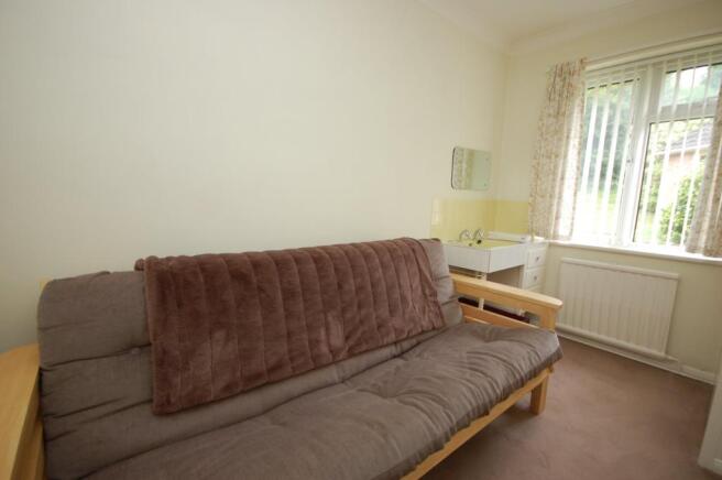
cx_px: 361
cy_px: 240
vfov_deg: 77.2
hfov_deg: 100.4
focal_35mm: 15
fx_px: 301
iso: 400
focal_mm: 10
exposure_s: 1/60
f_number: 4
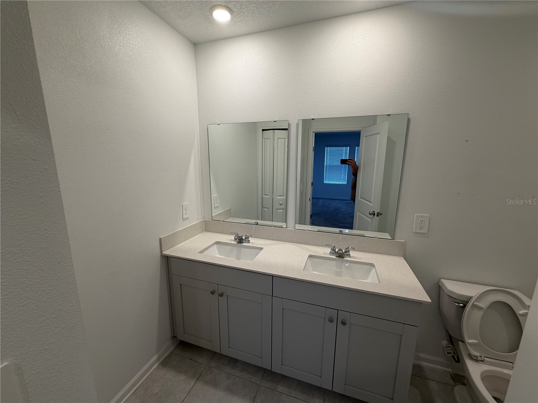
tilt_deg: -10.6
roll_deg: -0.1
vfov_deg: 85.7
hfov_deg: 102.1
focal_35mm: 14
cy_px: 202
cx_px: 269
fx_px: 218
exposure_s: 1/120
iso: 125
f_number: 2.2
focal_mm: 2.22
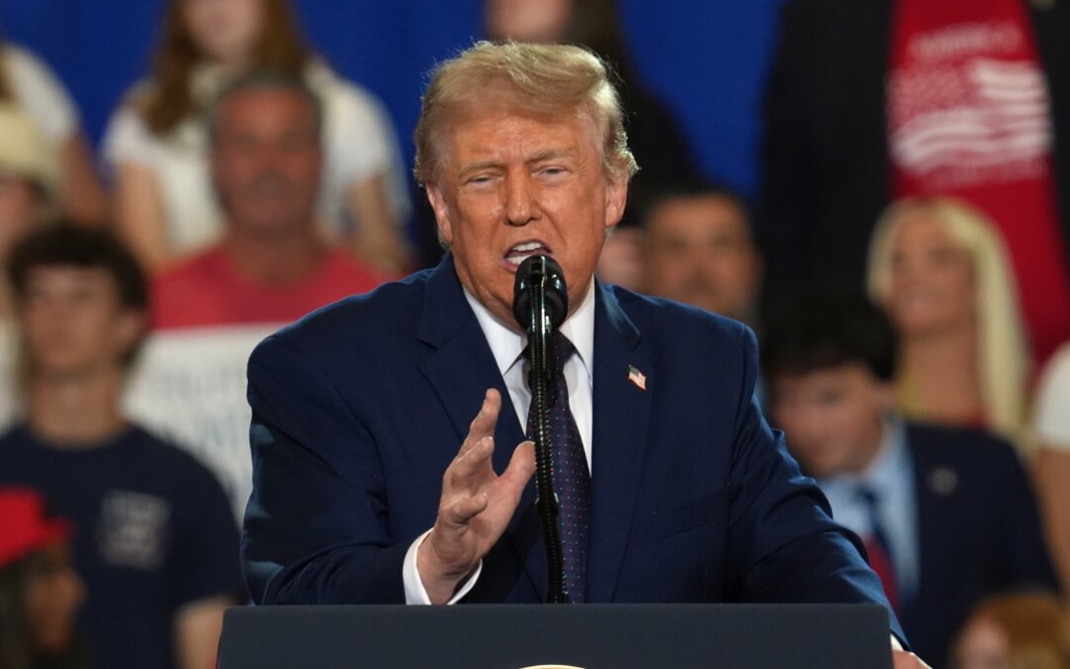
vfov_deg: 1.4
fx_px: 26802
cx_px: 535
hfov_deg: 2.3
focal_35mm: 919
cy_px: 339
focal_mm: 600
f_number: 8
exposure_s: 1/320
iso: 3200
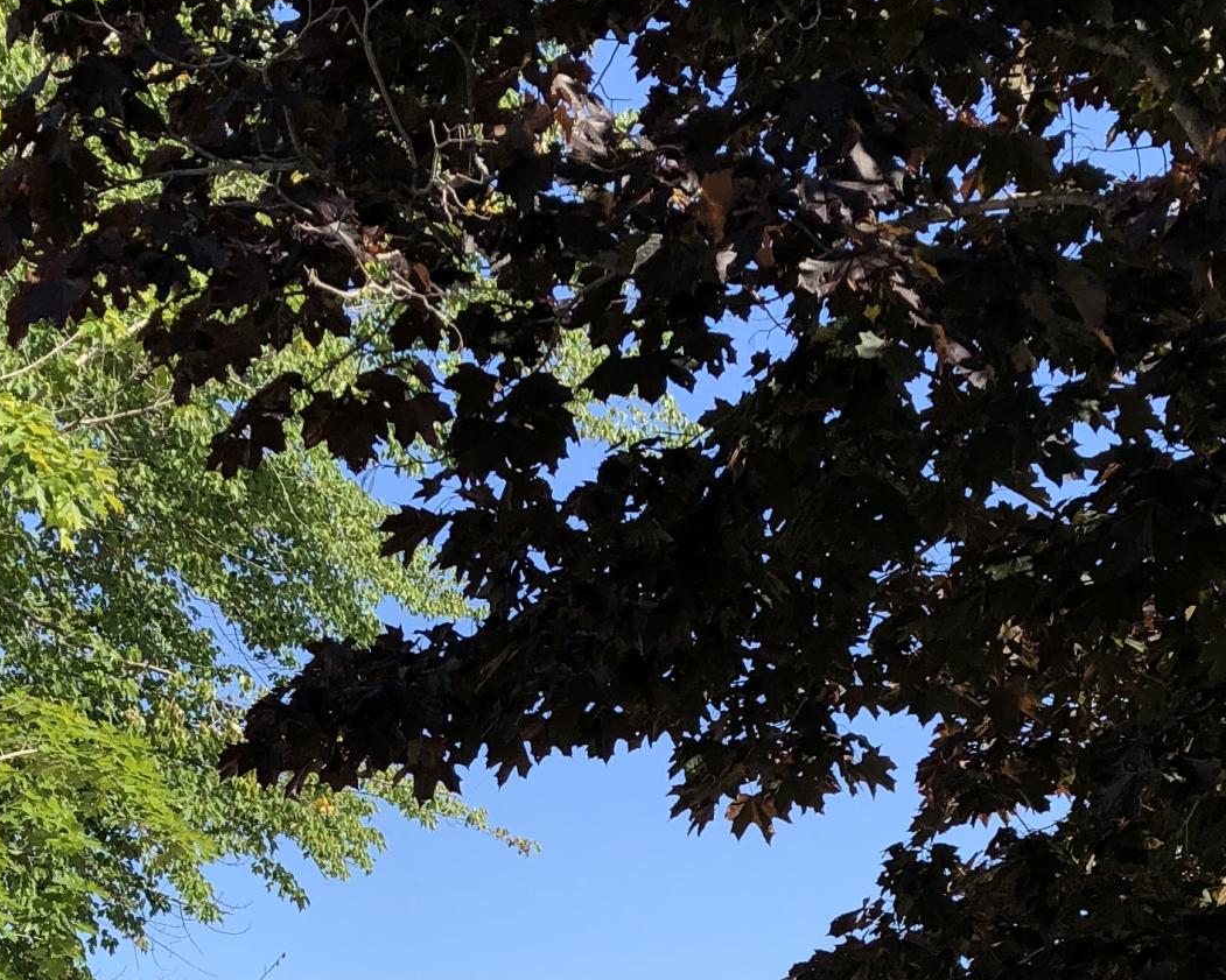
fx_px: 2830
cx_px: 643
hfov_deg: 24.4
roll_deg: -1.8
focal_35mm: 78
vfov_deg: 18.4
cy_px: 1256
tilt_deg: +0.8
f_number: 1.8
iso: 20
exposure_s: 1/917
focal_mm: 3.99
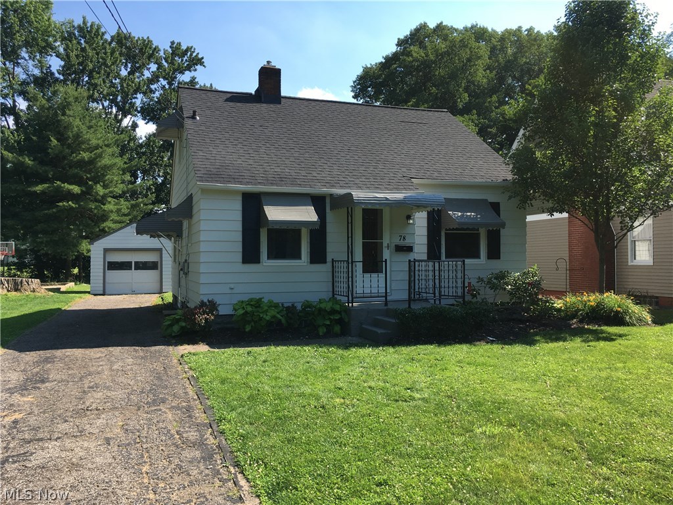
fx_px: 564
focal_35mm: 29
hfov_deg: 61.7
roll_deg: +0.7
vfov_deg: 48.2
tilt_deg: -1.4
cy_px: 252
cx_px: 336
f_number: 2.2
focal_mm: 4.15
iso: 25
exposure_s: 1/793
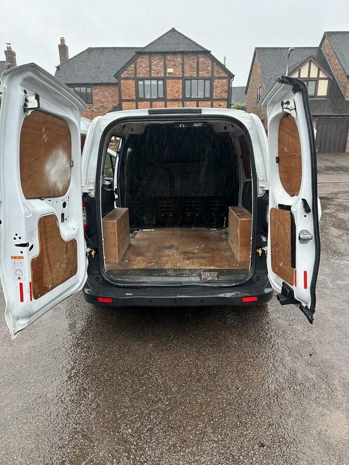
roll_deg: -0.6
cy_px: 232
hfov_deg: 56.8
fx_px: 323
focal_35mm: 24
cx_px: 174
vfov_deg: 71.6
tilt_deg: -16.7
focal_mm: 6.86
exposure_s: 1/128
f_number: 1.78
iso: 80
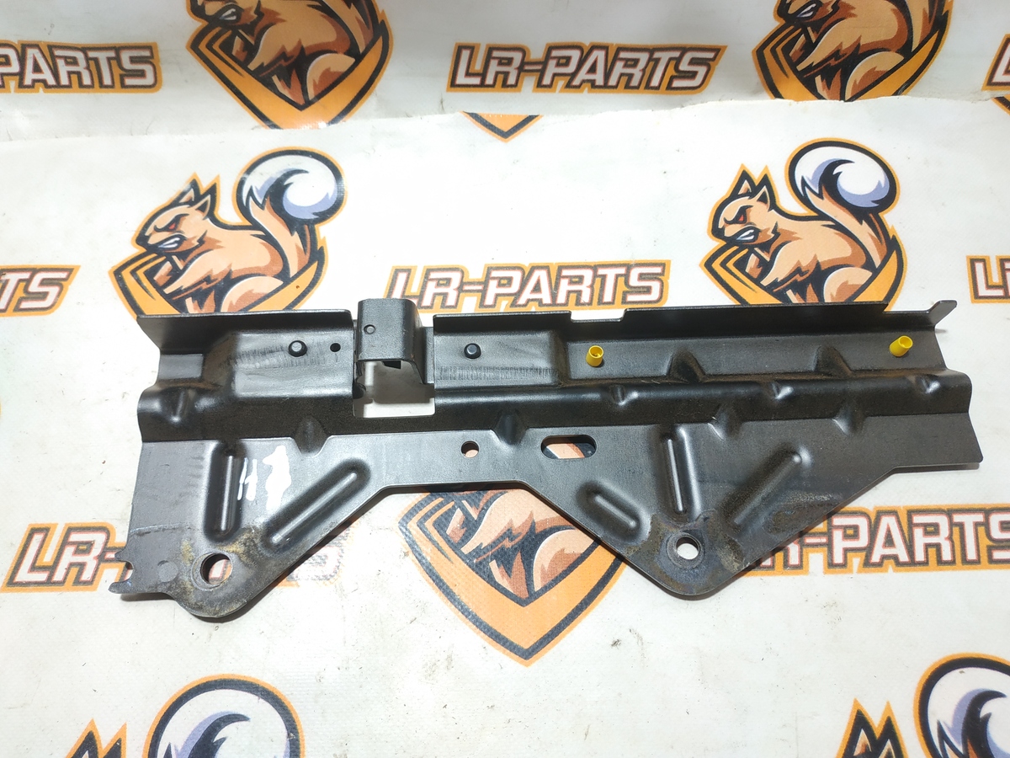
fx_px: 700
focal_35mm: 24
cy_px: 379
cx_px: 505
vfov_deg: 56.8
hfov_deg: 71.6
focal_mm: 3.94
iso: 160
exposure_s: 1/50
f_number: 1.9
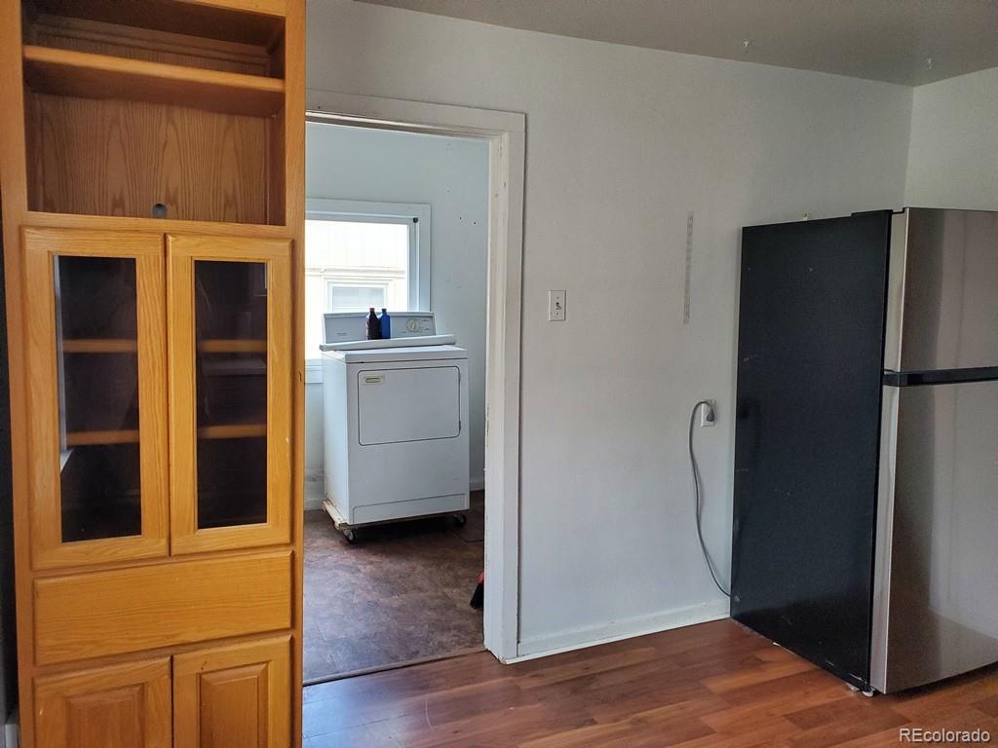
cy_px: 374
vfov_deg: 53.1
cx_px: 499
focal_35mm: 26
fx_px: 750
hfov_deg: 67.3
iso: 320
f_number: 2.4
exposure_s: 1/120
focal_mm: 4.3
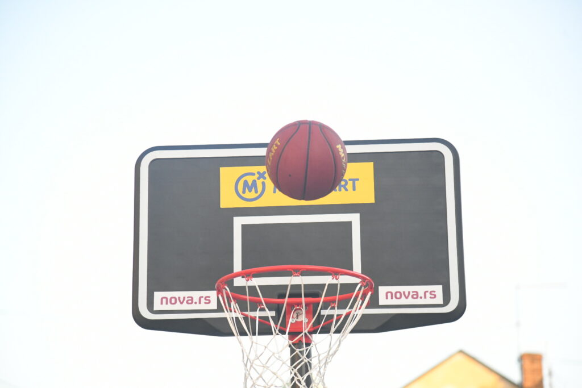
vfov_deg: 11.4
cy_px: 194
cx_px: 291
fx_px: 1940
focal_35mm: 120
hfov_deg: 17.1
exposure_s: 1/2000
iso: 3200
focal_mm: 120
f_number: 4
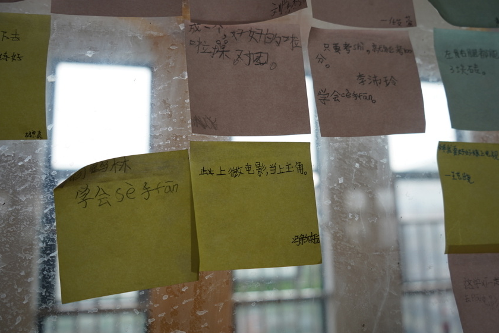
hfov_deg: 61.9
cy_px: 168
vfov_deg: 43.6
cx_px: 266
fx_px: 416
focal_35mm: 30
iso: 100
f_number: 4.5
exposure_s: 1/80
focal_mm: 28
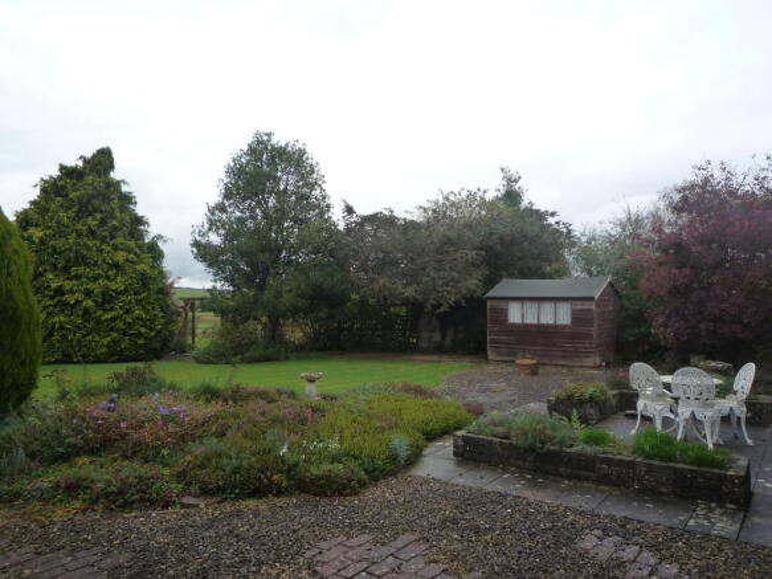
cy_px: 290
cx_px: 386
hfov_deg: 69.4
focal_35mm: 25
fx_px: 557
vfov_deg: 54.9
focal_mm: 4.4
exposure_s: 1/320
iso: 160
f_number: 2.8
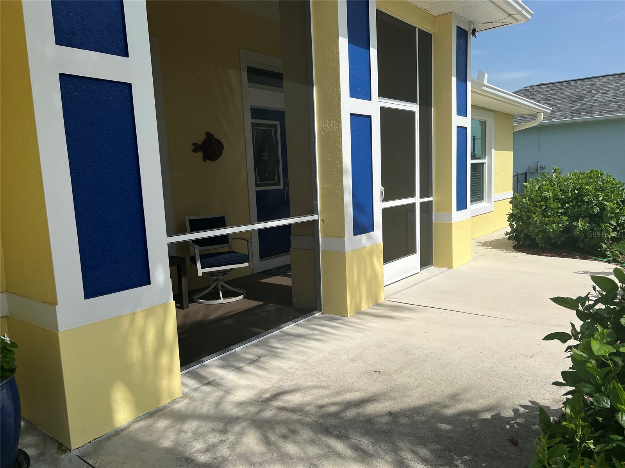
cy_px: 234
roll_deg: +2.2
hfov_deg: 67.3
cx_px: 312
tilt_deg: -6.9
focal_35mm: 26
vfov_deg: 53.1
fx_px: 469
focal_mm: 5.7
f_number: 1.5
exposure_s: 1/6579
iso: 50
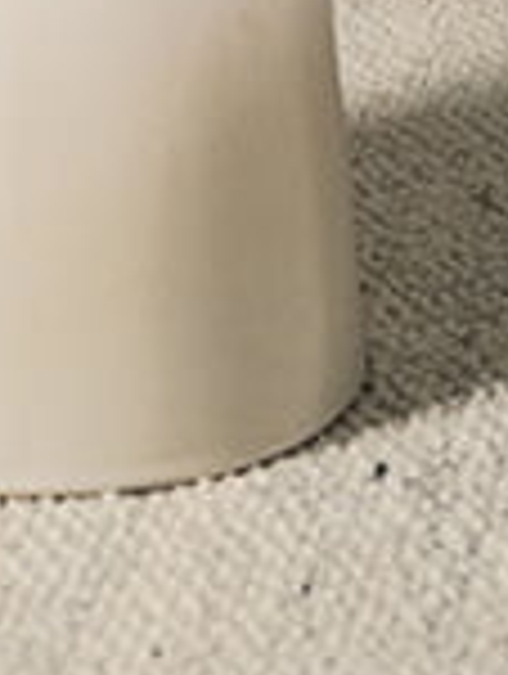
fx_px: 4605
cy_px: -1026
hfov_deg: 6.2
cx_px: -490
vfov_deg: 7.7
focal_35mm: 236
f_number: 2.8
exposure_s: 1/80
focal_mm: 41
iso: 2500
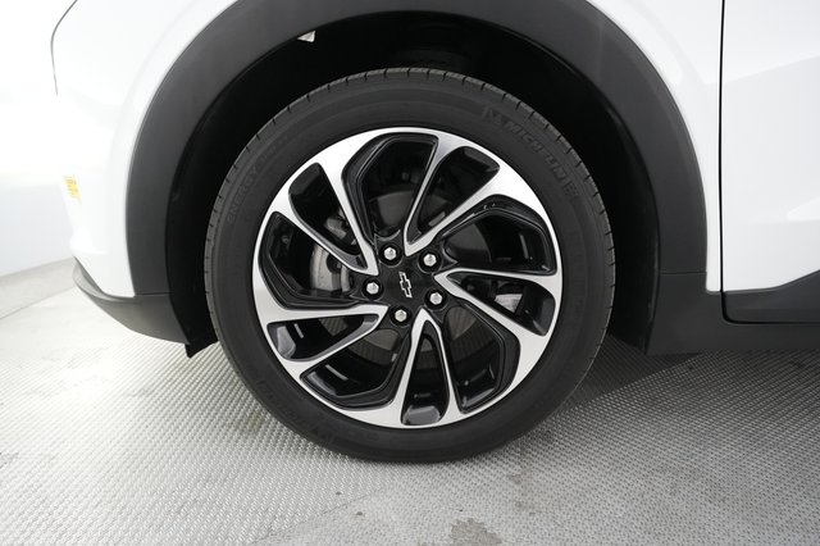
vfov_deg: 51.2
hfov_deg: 71.5
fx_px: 569
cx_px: 410
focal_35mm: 25
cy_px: 273
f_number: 4.5
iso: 6400
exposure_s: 1/125
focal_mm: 25
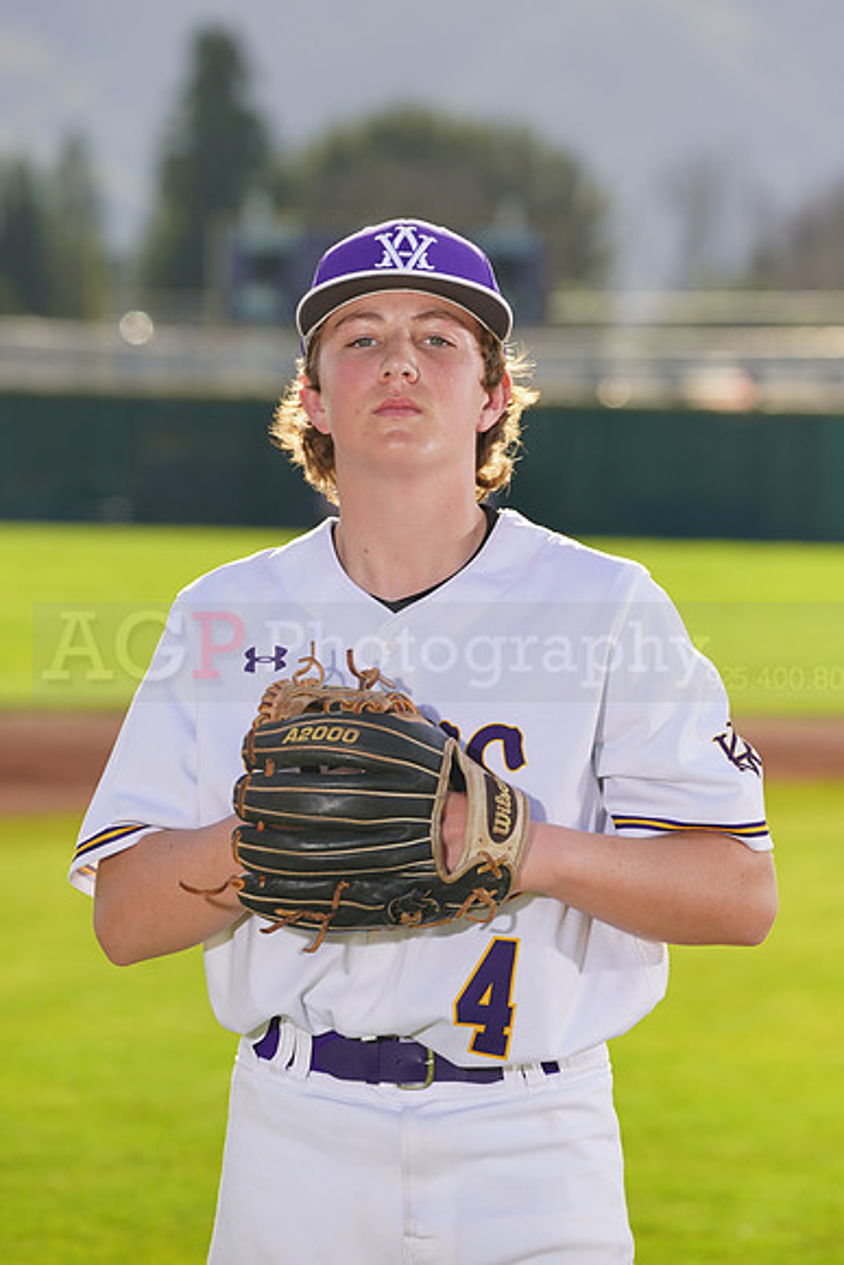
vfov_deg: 9.0
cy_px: 632
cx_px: 422
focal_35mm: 229
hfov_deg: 6.0
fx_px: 8048
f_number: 8
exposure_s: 1/250
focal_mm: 229
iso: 100
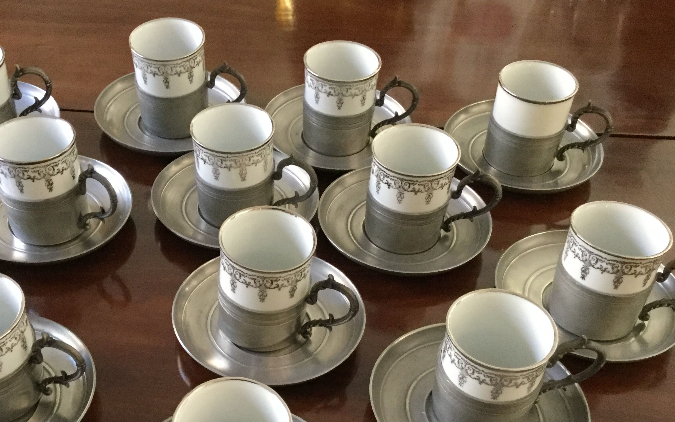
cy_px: 314
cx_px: 269
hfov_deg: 44.1
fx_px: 828
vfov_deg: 28.2
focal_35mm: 45
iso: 250
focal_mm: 3.3
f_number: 2.4
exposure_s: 1/33
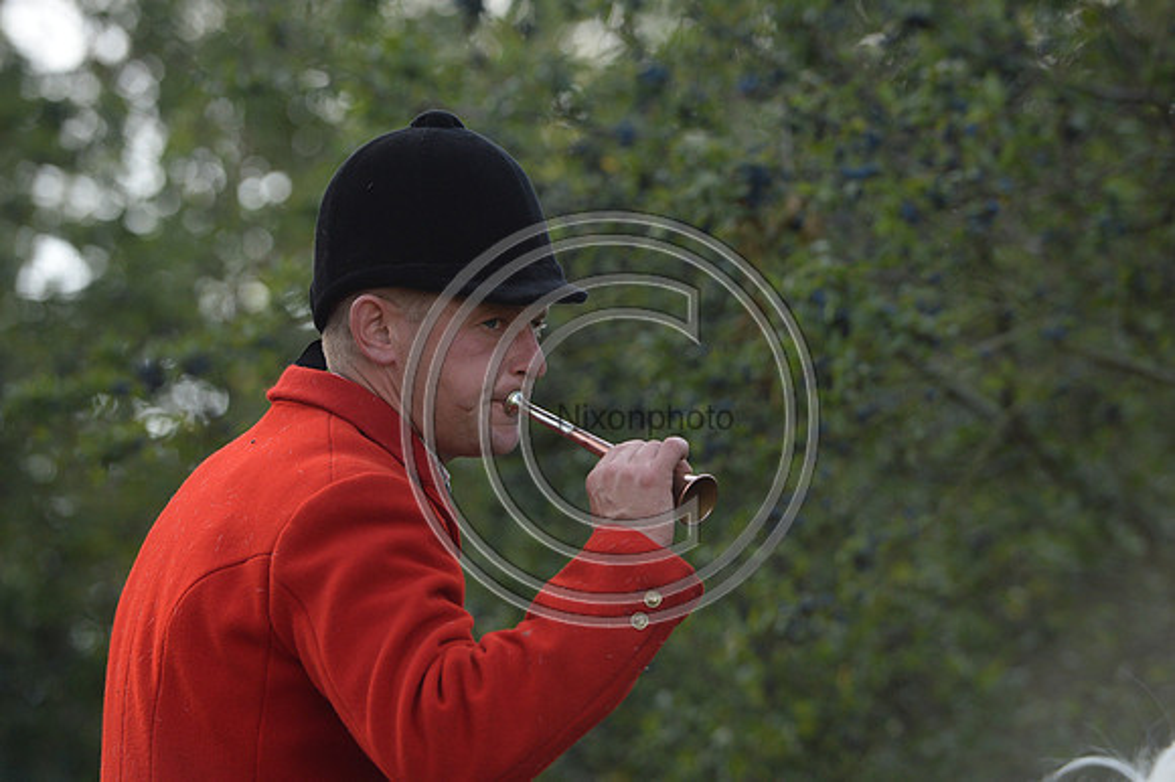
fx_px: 6524
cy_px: 391
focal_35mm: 200
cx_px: 588
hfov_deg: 10.3
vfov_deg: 6.9
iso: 1600
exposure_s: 1/1250
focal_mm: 200
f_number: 5
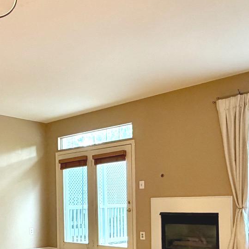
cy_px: 200
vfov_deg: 34.9
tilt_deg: +1.1
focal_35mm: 47
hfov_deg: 34.5
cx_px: 37
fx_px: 382
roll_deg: +0.6
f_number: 2.2
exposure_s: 1/60
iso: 200
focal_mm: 2.22
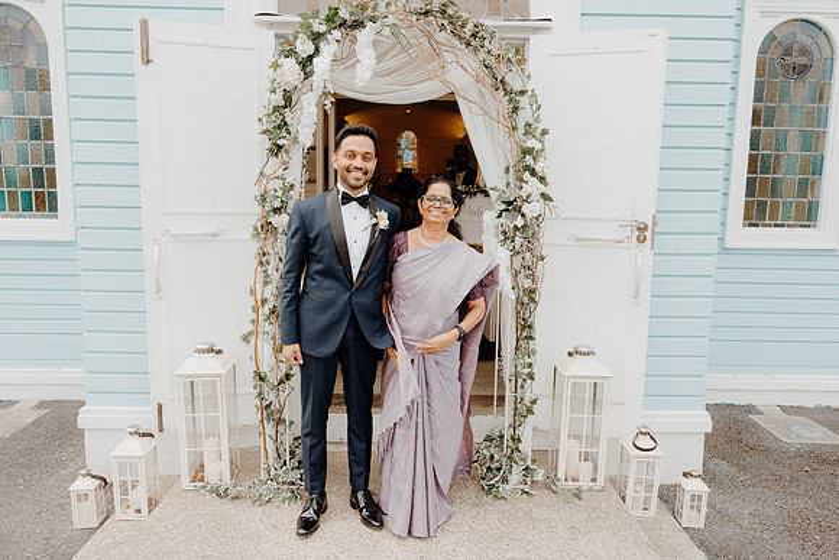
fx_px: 629
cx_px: 420
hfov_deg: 67.4
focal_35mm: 27
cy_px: 280
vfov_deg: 48.0
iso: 125
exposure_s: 1/320
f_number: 3.5
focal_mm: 27
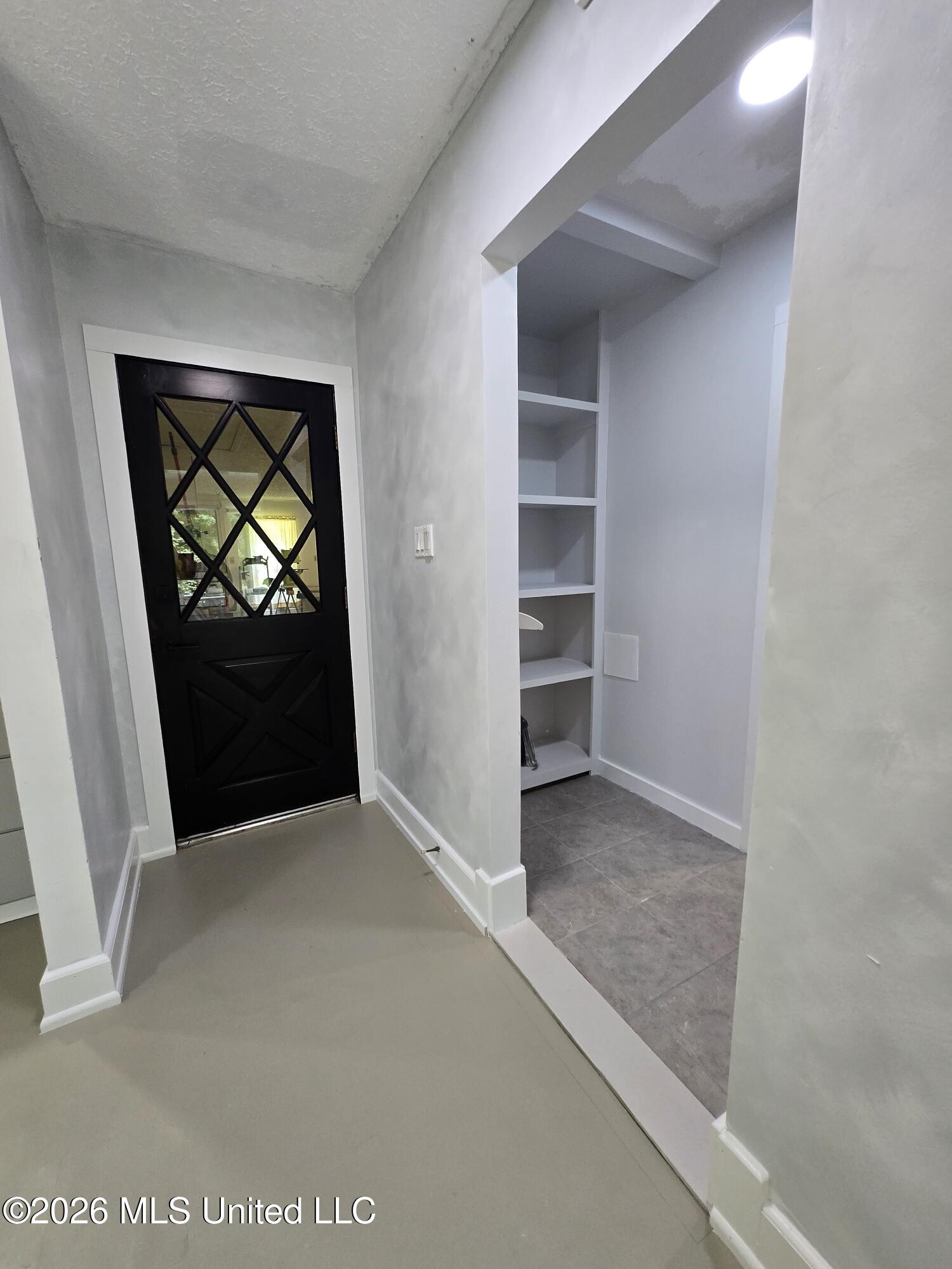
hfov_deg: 89.9
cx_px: 476
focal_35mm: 13
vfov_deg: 106.2
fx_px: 477
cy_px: 634
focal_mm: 1.7
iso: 160
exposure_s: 1/60
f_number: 2.2
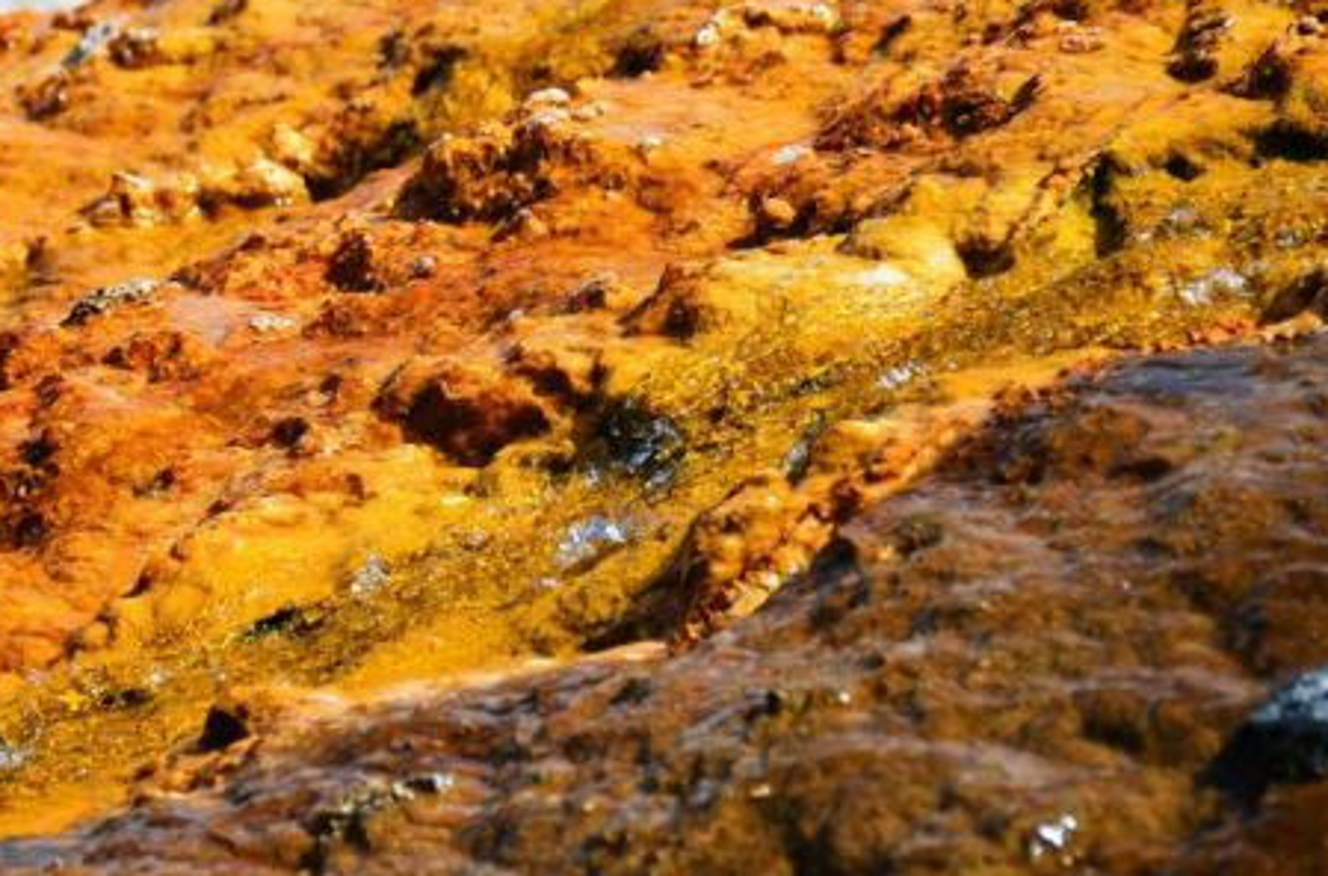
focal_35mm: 321
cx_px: 485
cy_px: 321
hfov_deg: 6.4
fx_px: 11800
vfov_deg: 4.2
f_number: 5.6
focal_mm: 150
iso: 200
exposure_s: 1/1000
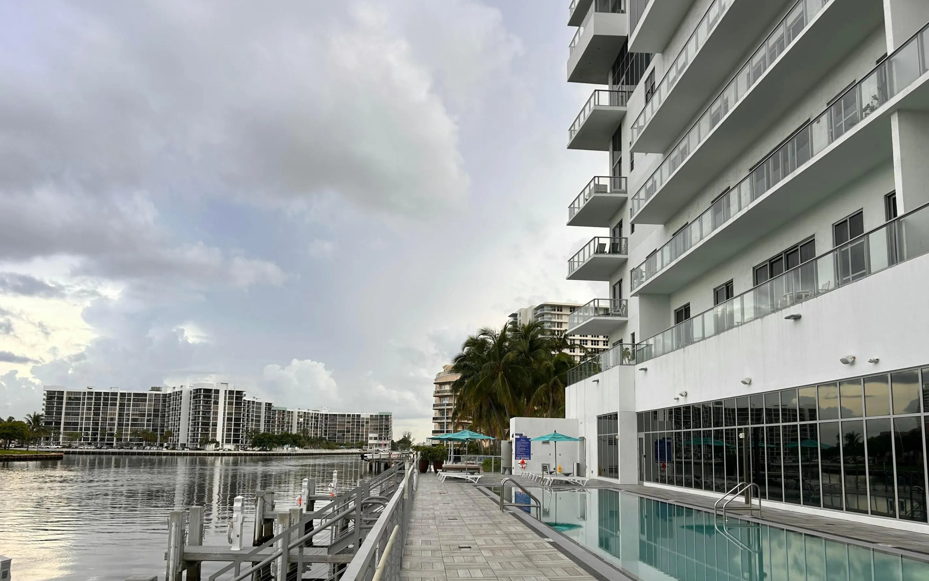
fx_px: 709
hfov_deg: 66.5
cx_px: 471
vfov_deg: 44.3
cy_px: 351
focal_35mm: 28
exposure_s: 1/539
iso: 50
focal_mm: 5.7
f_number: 1.5
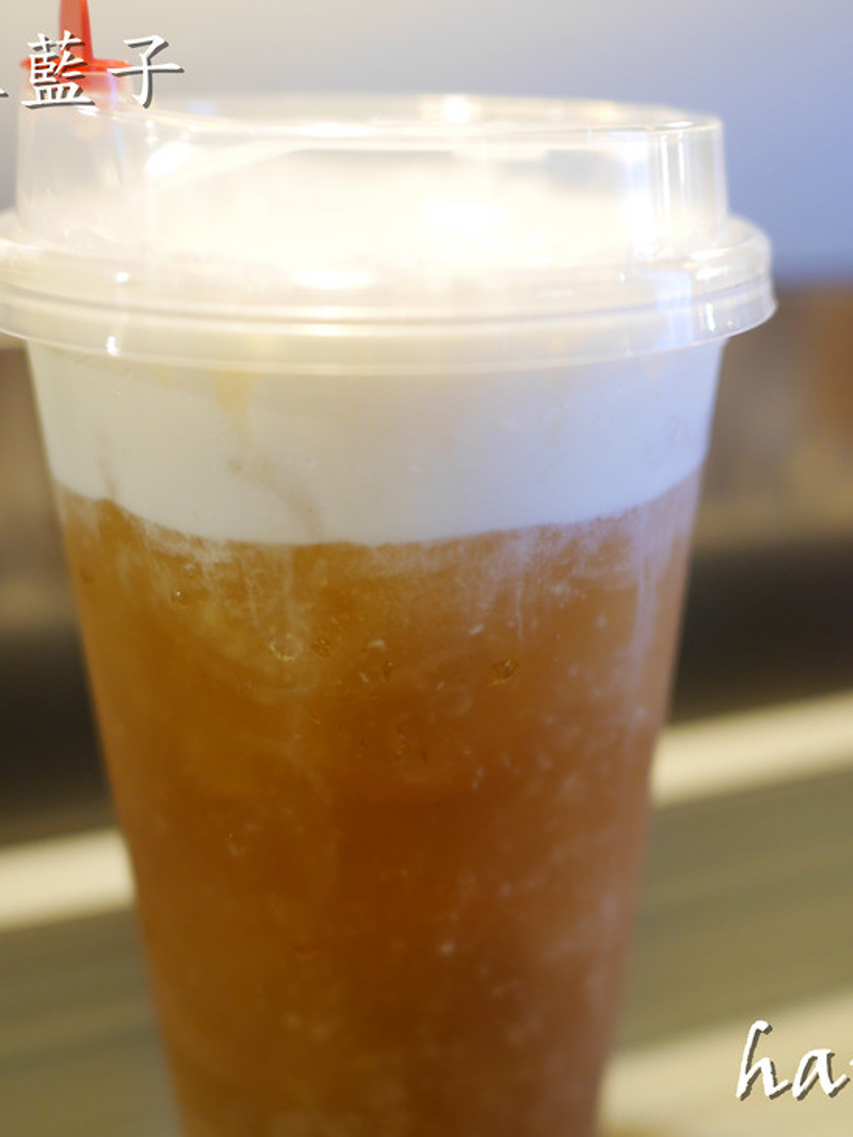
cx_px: 502
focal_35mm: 41
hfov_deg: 35.0
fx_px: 1347
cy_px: 567
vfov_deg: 45.8
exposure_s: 1/60
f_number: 1.7
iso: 500
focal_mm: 15
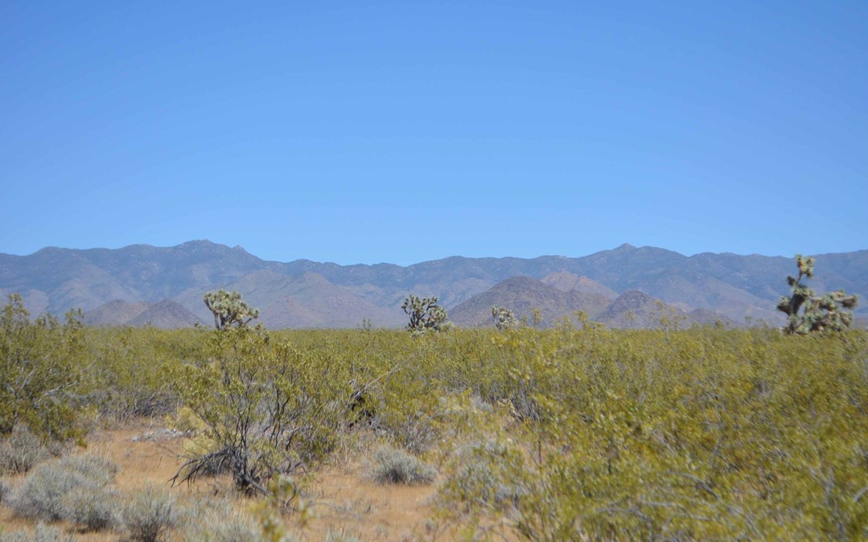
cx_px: 434
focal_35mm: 85
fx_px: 1999
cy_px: 280
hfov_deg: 24.5
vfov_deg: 15.4
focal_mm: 55
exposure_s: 1/1600
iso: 400
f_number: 7.1
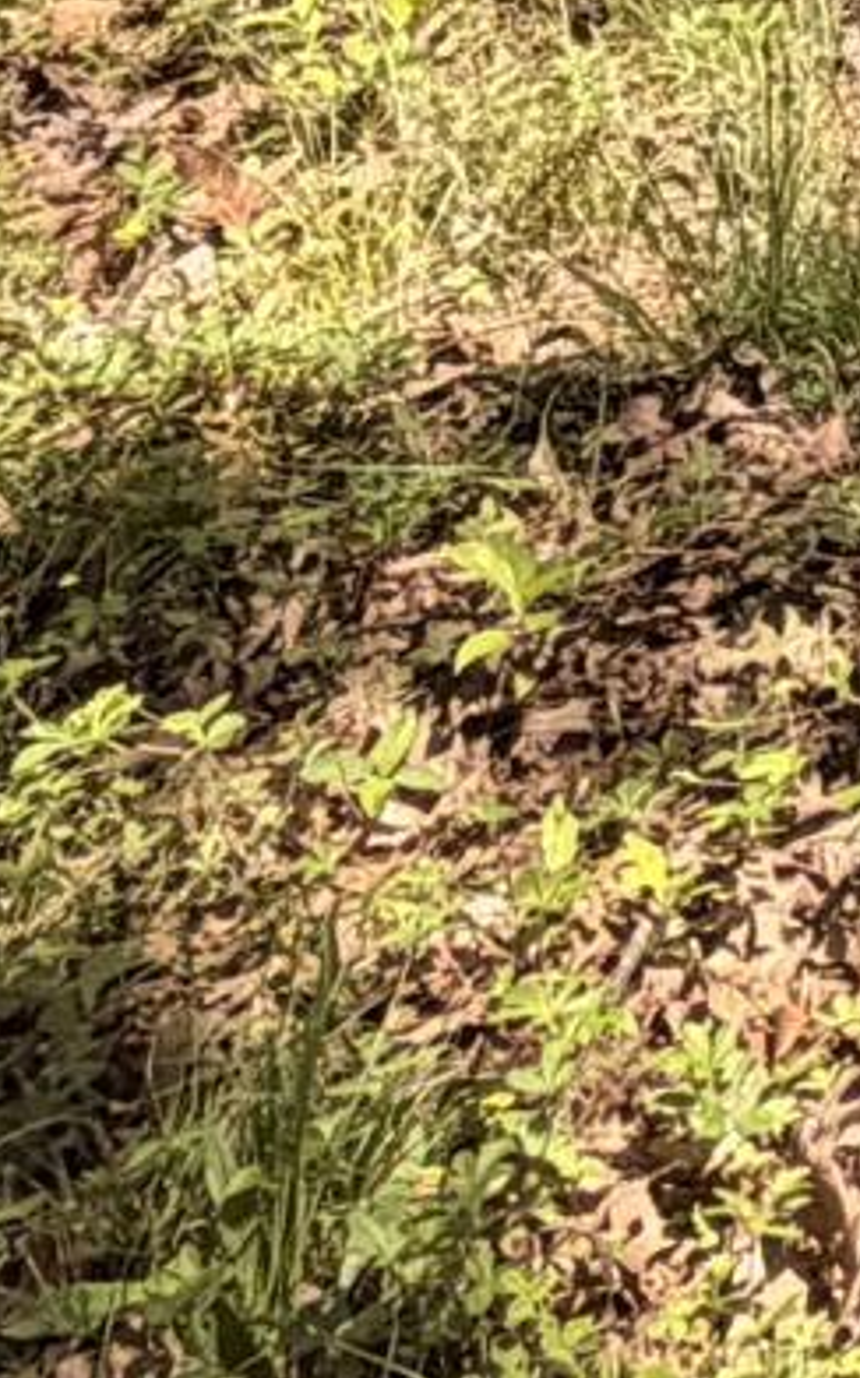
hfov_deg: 9.9
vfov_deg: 14.2
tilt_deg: -0.5
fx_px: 4280
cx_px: 2164
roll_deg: +3.2
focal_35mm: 114
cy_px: -1646
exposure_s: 1/540
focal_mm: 2.22
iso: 40
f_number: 2.2
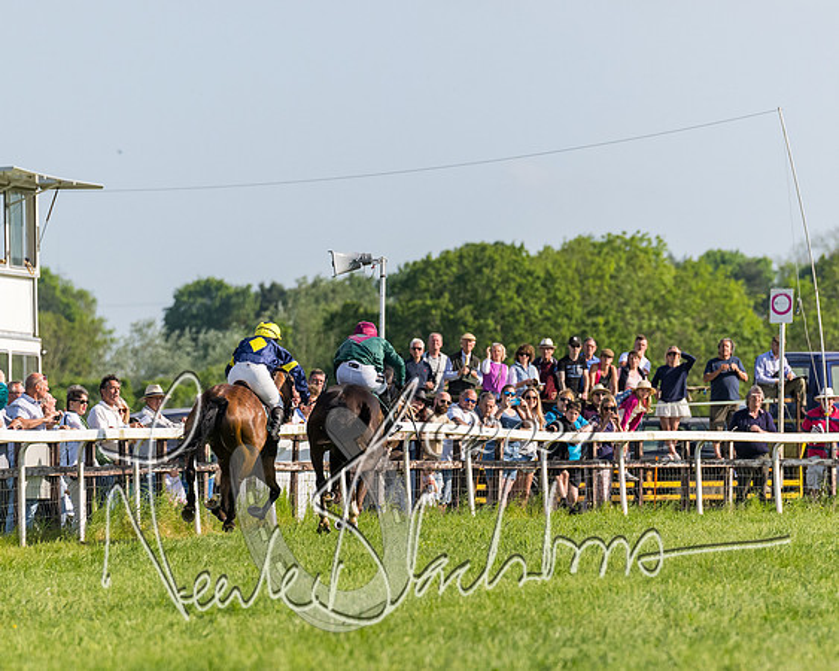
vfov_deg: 3.8
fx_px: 10153
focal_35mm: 409
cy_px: 491
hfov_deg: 4.7
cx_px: 377
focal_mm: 200
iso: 500
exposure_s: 1/6400
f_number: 4
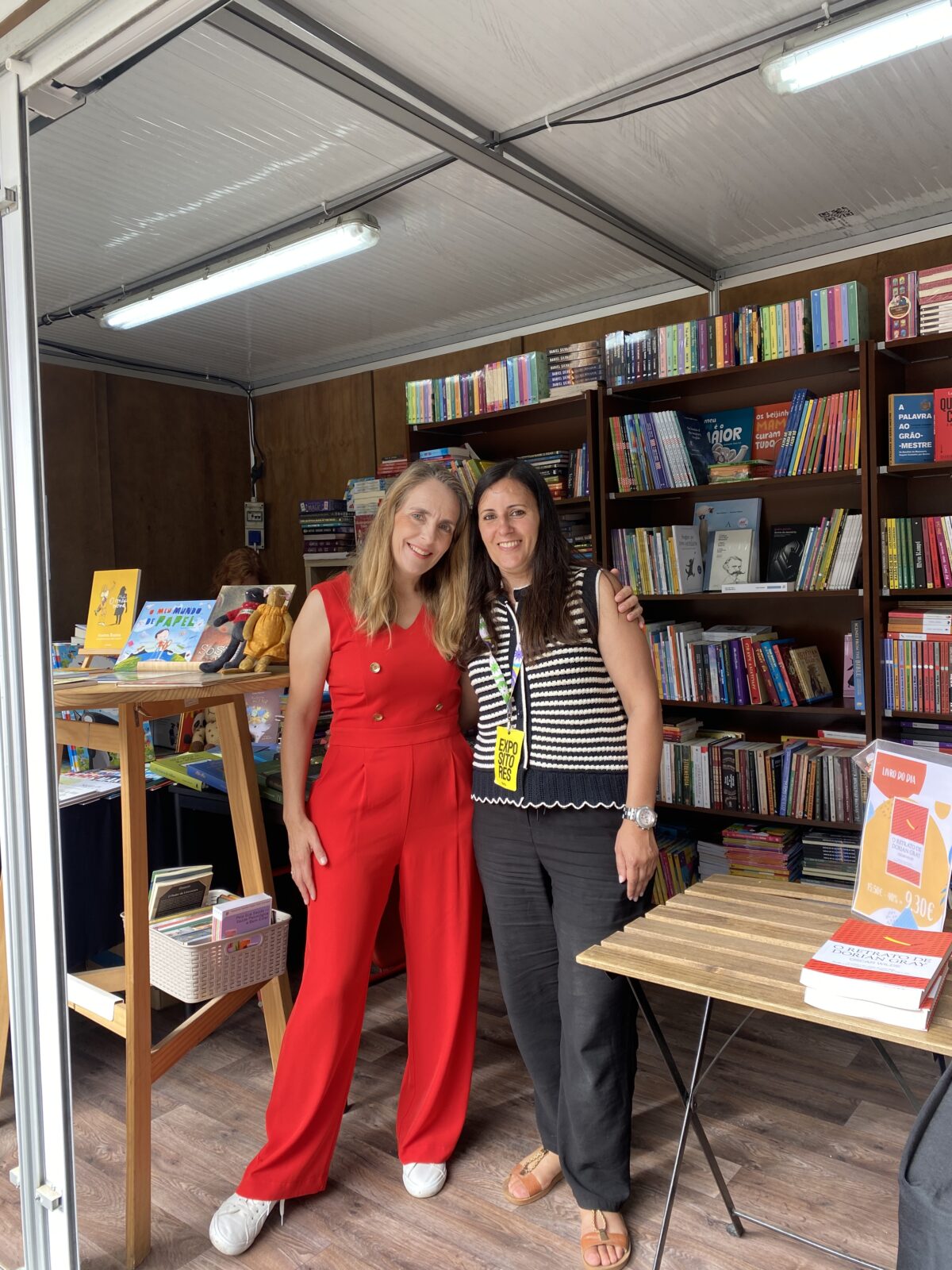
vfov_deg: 67.3
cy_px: 635
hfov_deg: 53.1
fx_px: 953
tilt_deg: -0.9
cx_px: 476
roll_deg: +1.6
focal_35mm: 26
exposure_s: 1/122
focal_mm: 4.25
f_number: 1.8
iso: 32
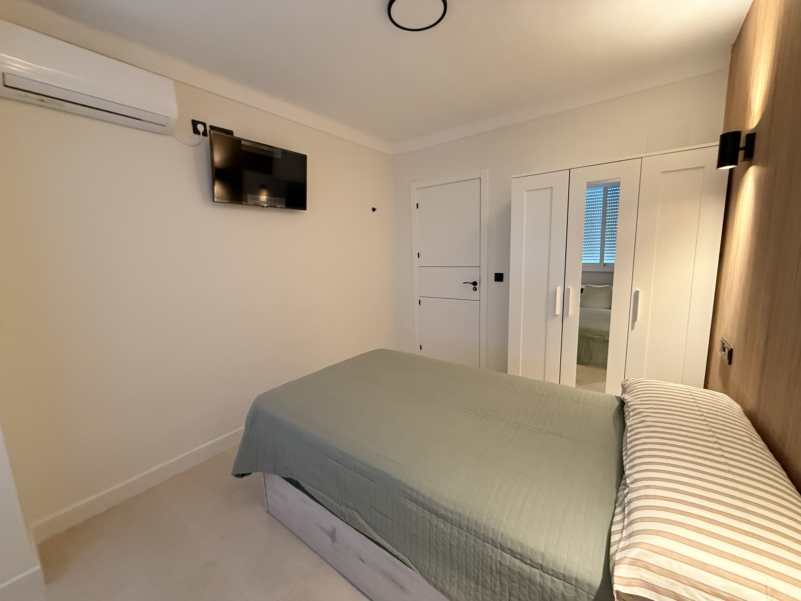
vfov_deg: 85.7
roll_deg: +2.7
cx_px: 400
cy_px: 300
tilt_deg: -8.2
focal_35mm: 14
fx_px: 324
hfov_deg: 102.1
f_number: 2.2
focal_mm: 2.22
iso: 640
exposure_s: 1/60
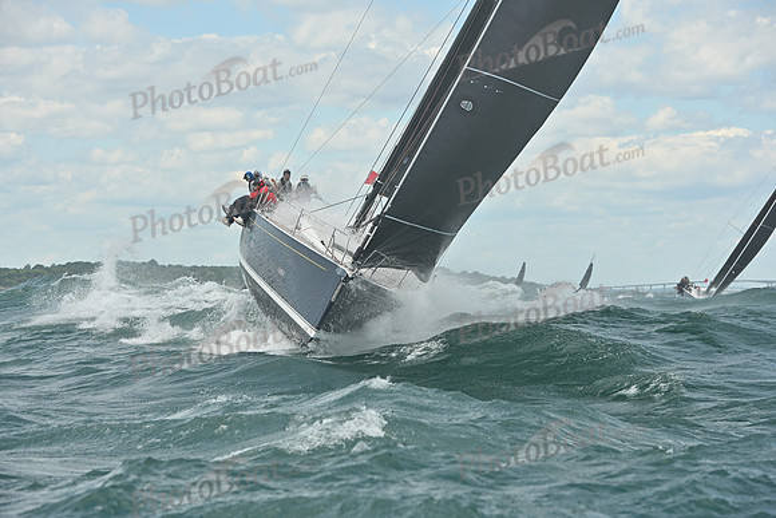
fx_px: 2803
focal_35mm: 130
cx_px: 388
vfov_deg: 10.6
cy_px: 259
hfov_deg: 15.8
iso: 250
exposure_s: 1/1250
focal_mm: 130
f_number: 9
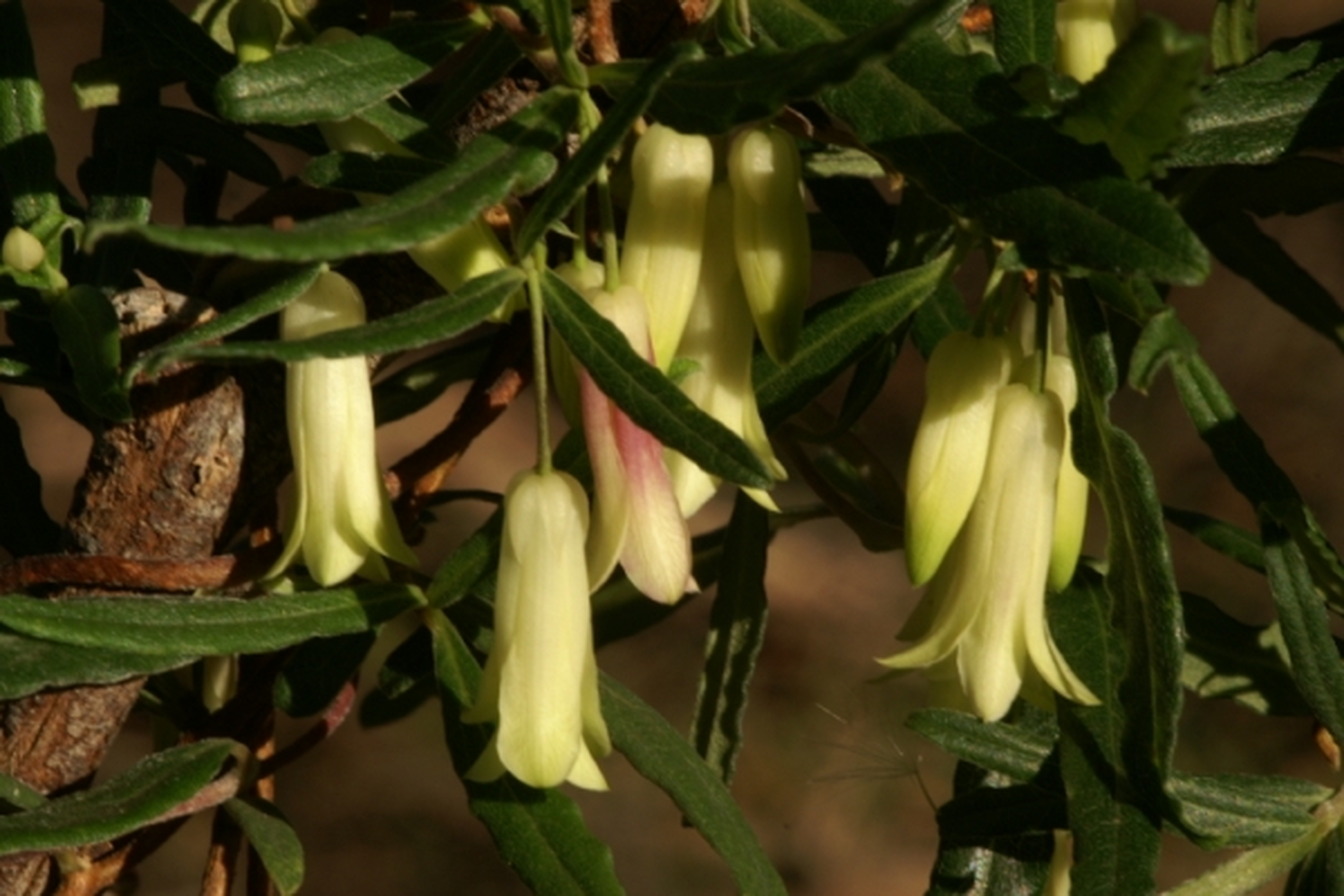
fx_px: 5600
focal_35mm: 150
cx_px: 672
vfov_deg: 9.1
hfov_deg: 13.7
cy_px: 448
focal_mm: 100
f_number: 22
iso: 100
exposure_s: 1/30
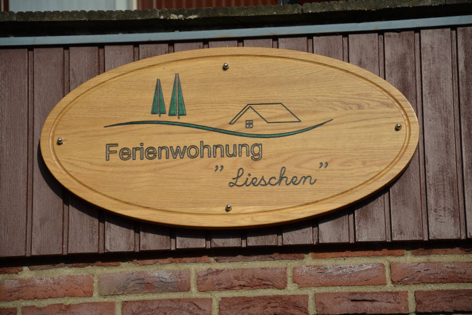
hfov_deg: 13.0
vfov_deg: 8.7
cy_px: 158
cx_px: 236
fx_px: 2064
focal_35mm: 158
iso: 100
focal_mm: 105
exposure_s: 1/800
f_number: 5.6
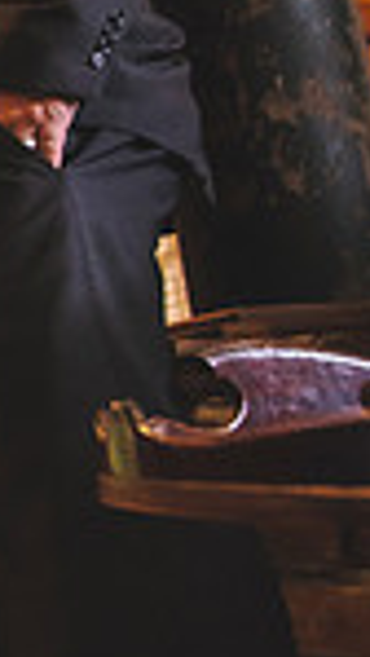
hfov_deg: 9.8
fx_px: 992
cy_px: 298
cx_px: -899
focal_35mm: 57
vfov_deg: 36.6
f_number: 2.8
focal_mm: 14
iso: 1600
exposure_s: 1/200
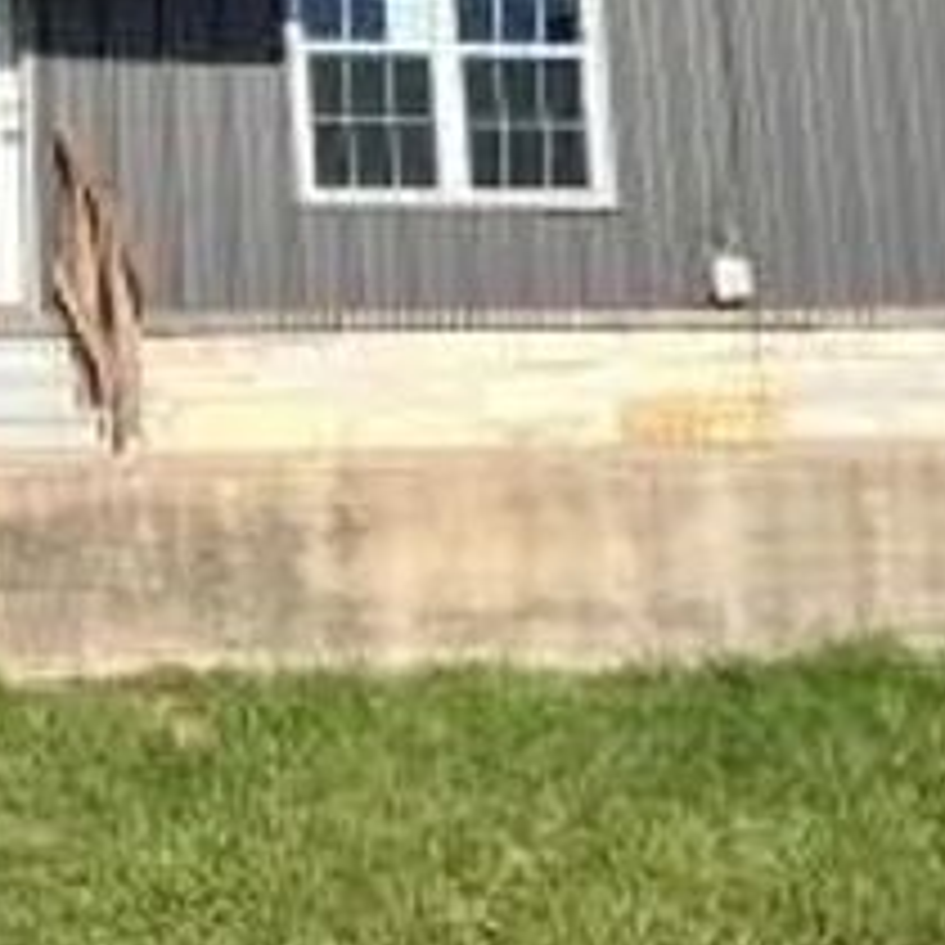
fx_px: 1730
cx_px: -207
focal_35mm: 56
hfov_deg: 26.8
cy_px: 243
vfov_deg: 30.1
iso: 32
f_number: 1.8
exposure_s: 1/2950
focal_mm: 1.57
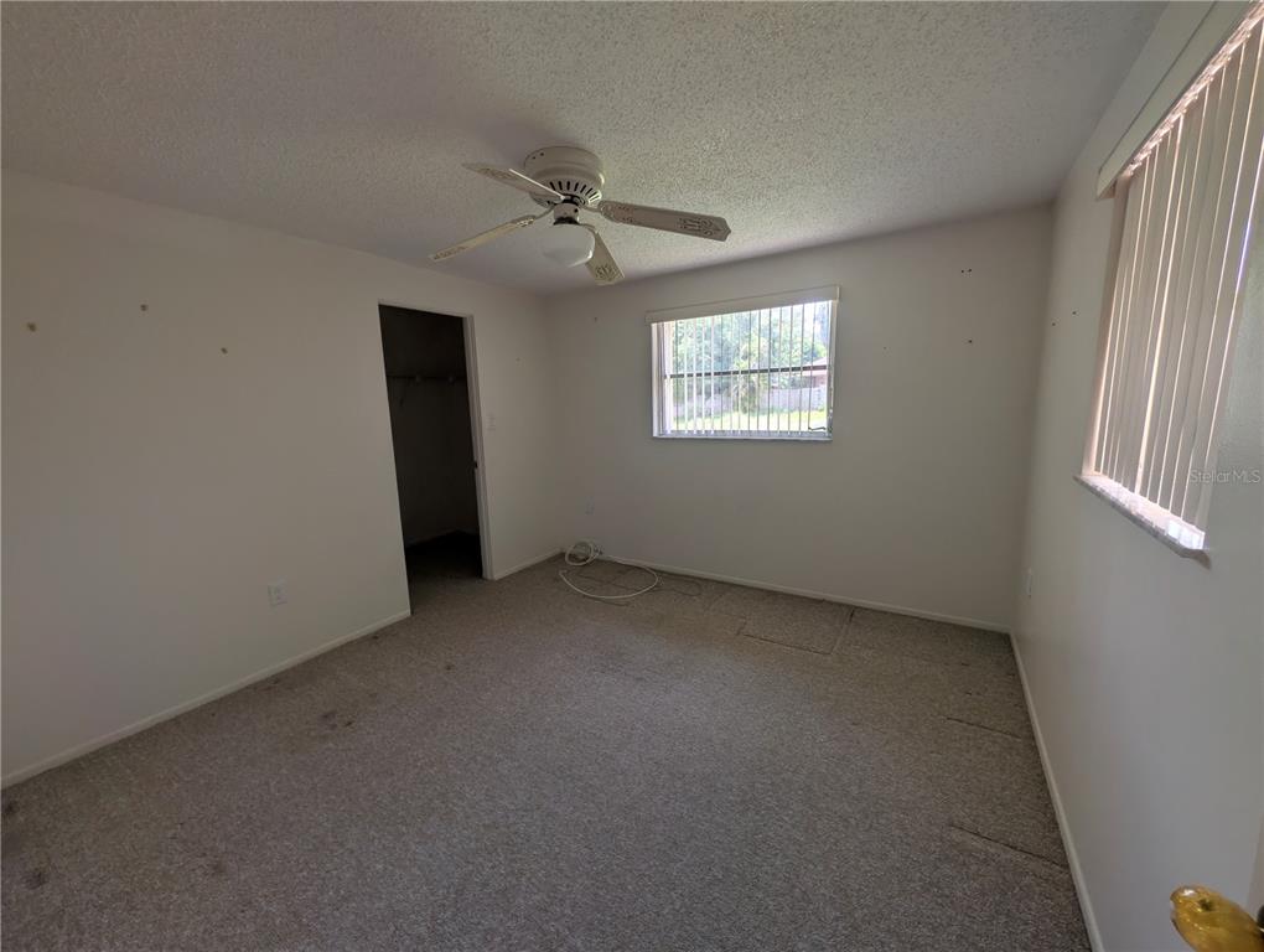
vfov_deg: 94.6
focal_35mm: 12
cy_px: 476
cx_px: 632
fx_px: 439
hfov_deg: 110.5
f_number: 1.7
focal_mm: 2.02
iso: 49
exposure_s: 1/54.5
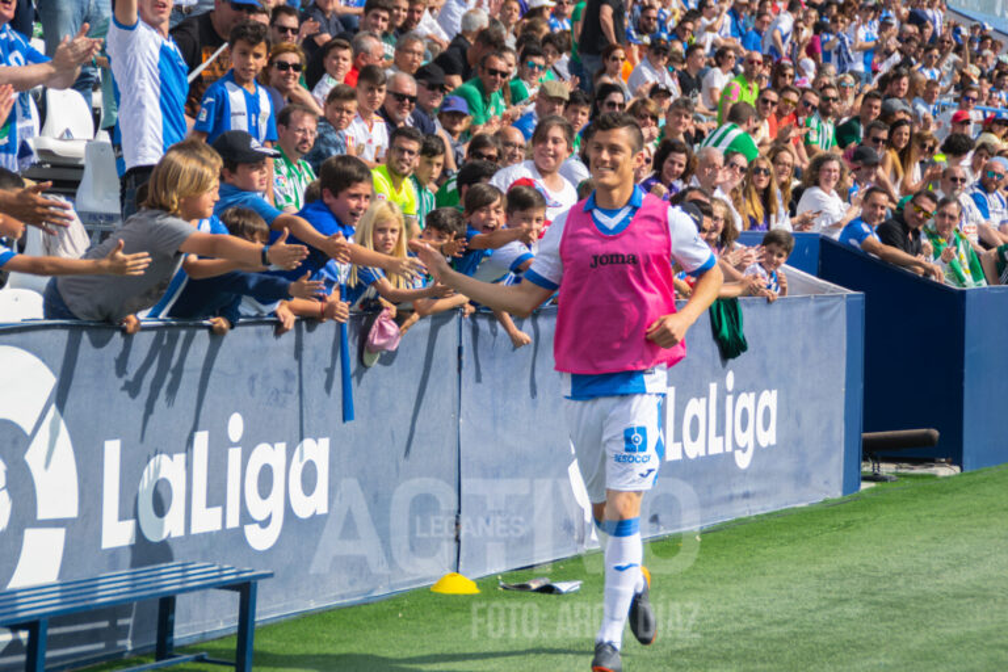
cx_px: 504
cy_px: 336
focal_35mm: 112
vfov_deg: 12.2
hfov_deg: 18.2
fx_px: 3150
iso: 100
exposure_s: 1/500
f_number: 5.6
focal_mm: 75
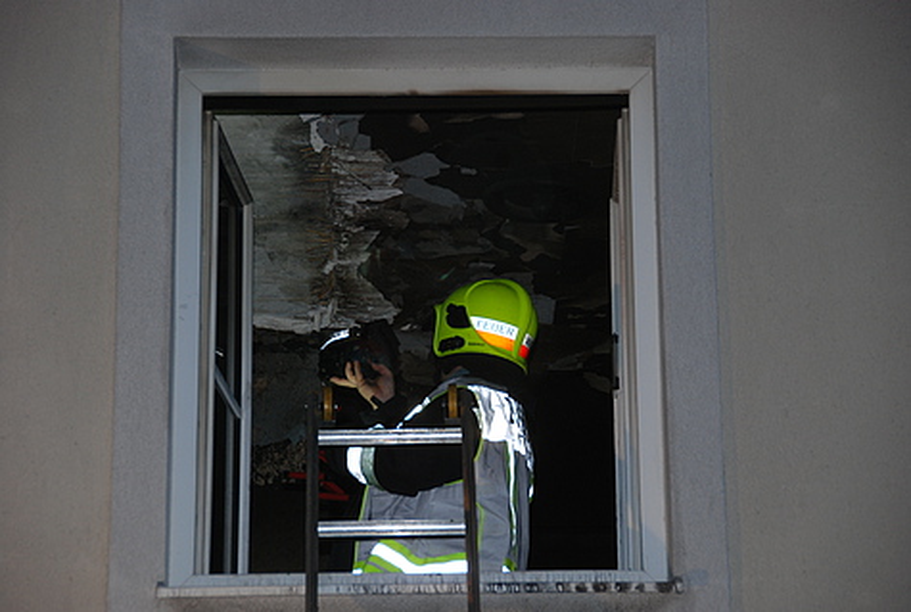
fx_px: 3994
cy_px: 306
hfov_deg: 13.0
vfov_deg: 8.8
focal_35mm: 158
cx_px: 456
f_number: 5.6
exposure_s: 1/60
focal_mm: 105
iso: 400
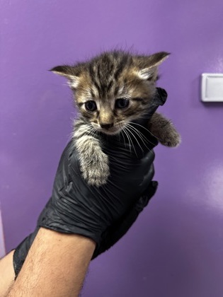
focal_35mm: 24
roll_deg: +2.6
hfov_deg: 56.8
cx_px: 112
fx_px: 206
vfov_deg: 71.6
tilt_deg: -10.9
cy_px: 148
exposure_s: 1/60
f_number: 1.78
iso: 320
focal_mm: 6.86
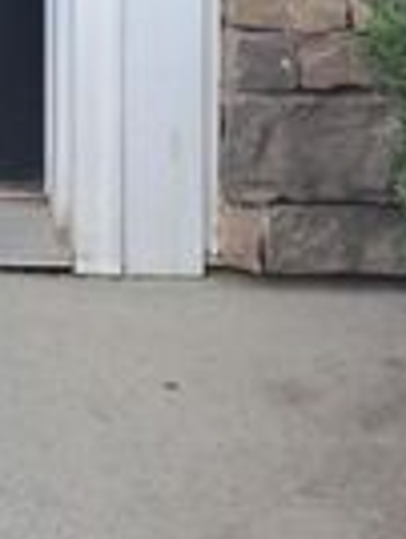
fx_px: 2089
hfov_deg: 10.5
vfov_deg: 11.9
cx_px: -322
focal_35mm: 134
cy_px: -758
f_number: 1.8
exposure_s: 1/120
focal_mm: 4
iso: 20
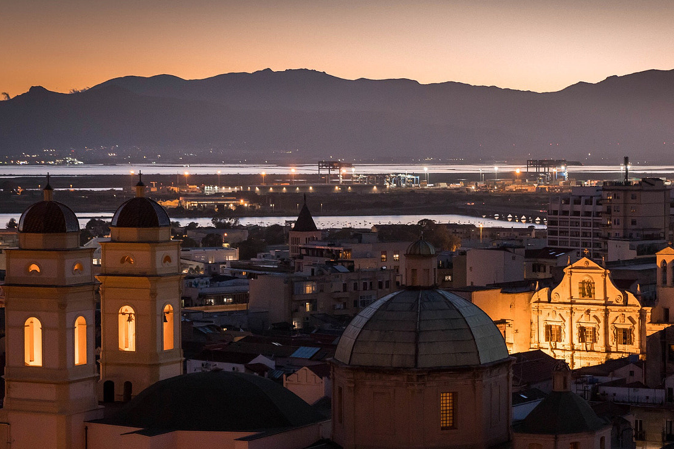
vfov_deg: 13.5
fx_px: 1891
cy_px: 315
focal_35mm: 101
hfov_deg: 20.2
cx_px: 425
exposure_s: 1/80
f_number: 2.8
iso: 5000
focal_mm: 70
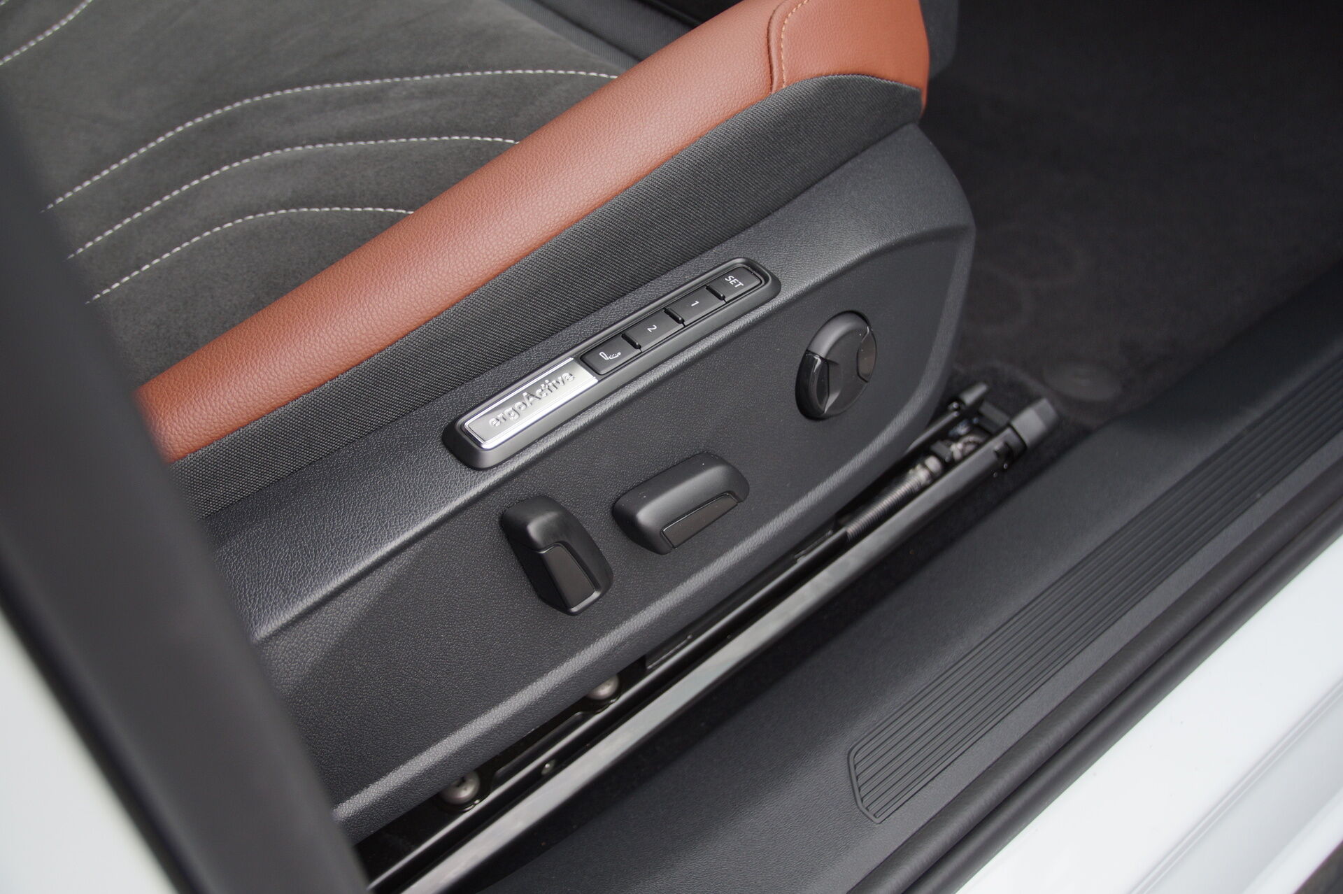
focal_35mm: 36
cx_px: 672
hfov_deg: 53.2
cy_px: 447
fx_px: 1342
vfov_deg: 36.8
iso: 125
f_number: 4
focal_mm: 24
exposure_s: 1/60
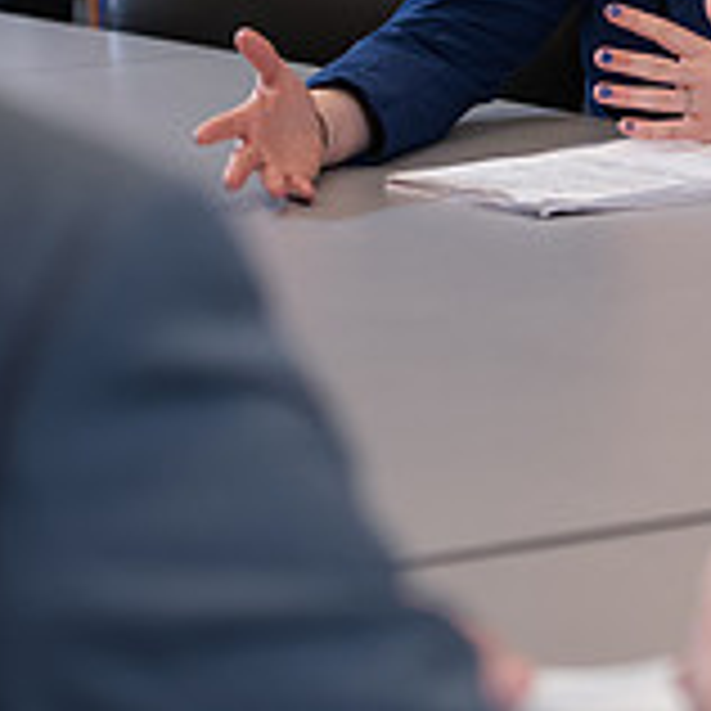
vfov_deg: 8.0
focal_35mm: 219
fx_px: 5089
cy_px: 2
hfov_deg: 7.9
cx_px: 747
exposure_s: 1/160
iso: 800
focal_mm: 70
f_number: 3.2
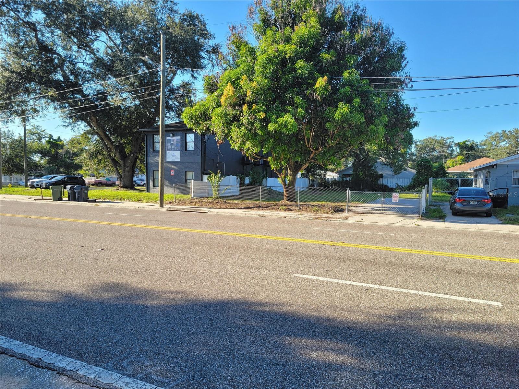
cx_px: 260
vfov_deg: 56.8
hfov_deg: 71.6
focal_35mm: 24
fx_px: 360
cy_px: 194
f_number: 1.8
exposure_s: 1/229
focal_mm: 6.7
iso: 16
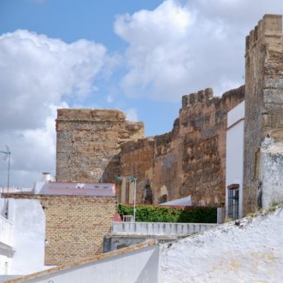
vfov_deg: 12.9
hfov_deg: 12.9
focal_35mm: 135
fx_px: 1249
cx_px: 209
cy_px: 142
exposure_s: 1/500
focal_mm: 70
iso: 125
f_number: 5.6
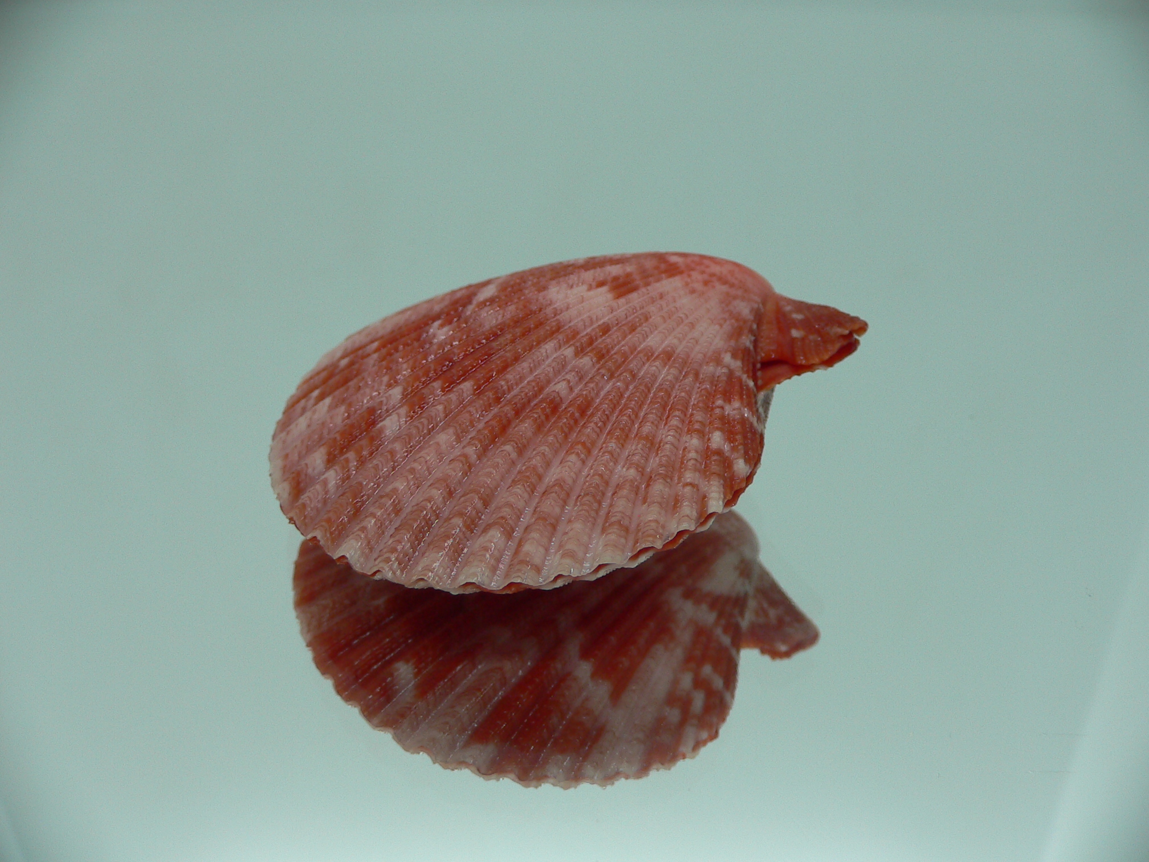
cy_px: 431
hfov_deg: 52.6
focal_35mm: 35
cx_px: 574
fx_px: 1162
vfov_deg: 40.7
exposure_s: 1/60
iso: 80
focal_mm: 4.6
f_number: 2.8
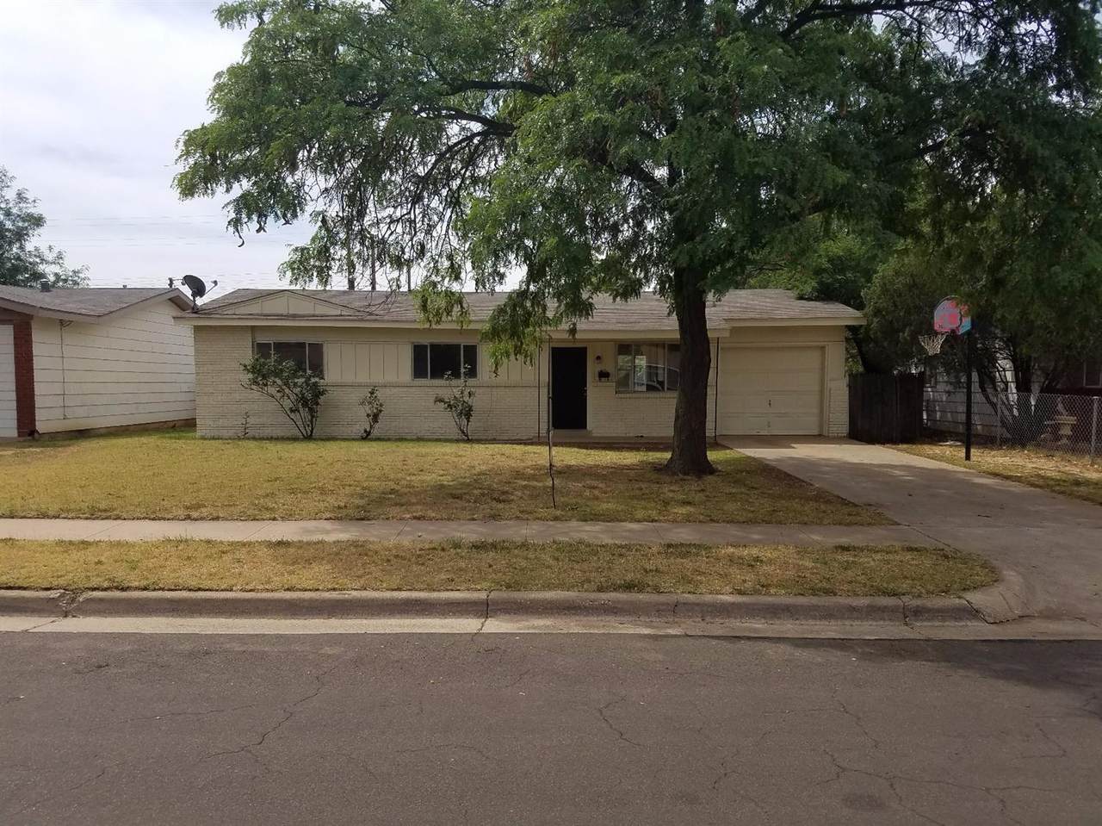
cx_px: 551
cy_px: 413
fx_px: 827
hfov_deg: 67.3
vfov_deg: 53.0
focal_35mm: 26
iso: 50
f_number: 1.7
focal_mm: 4.2
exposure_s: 1/3624
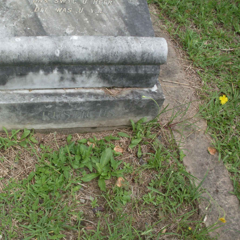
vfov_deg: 37.6
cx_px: 81
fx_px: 353
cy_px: 120
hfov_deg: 37.2
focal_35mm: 45
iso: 80
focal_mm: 6.3
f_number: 8.4
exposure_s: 1/125
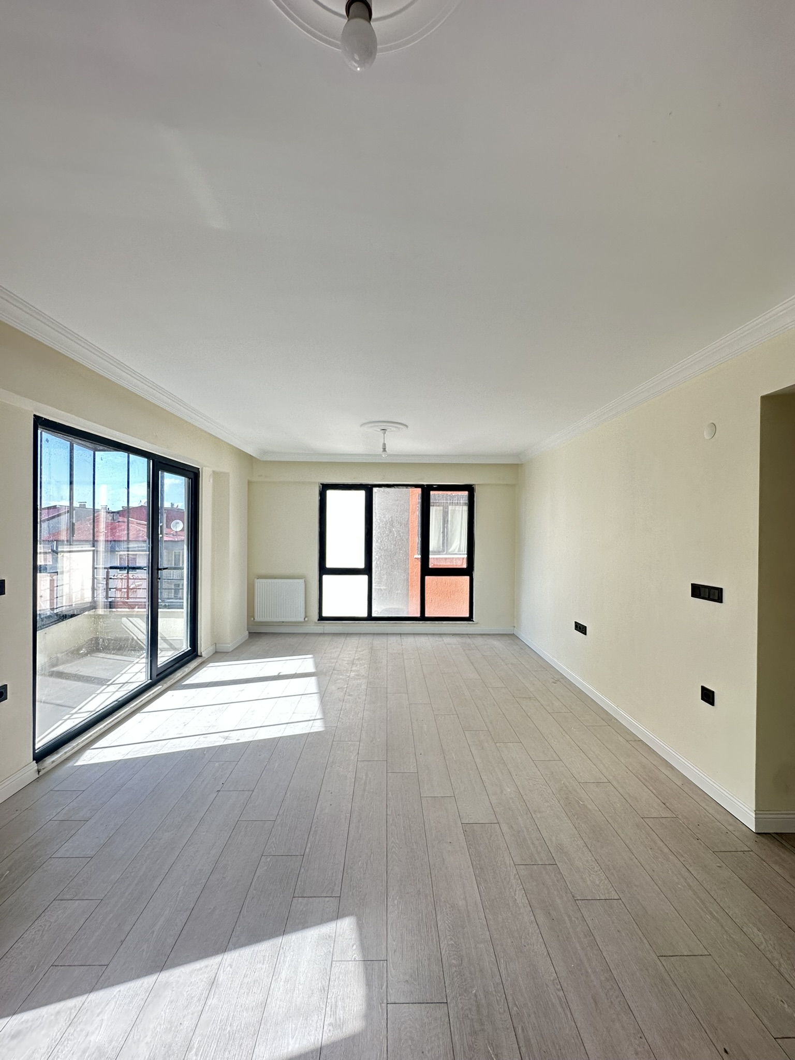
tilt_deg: +0.3
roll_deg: -1.7
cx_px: 398
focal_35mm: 14
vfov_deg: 102.1
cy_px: 530
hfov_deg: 85.7
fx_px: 429
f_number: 2.2
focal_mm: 2.22
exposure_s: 1/99
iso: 100
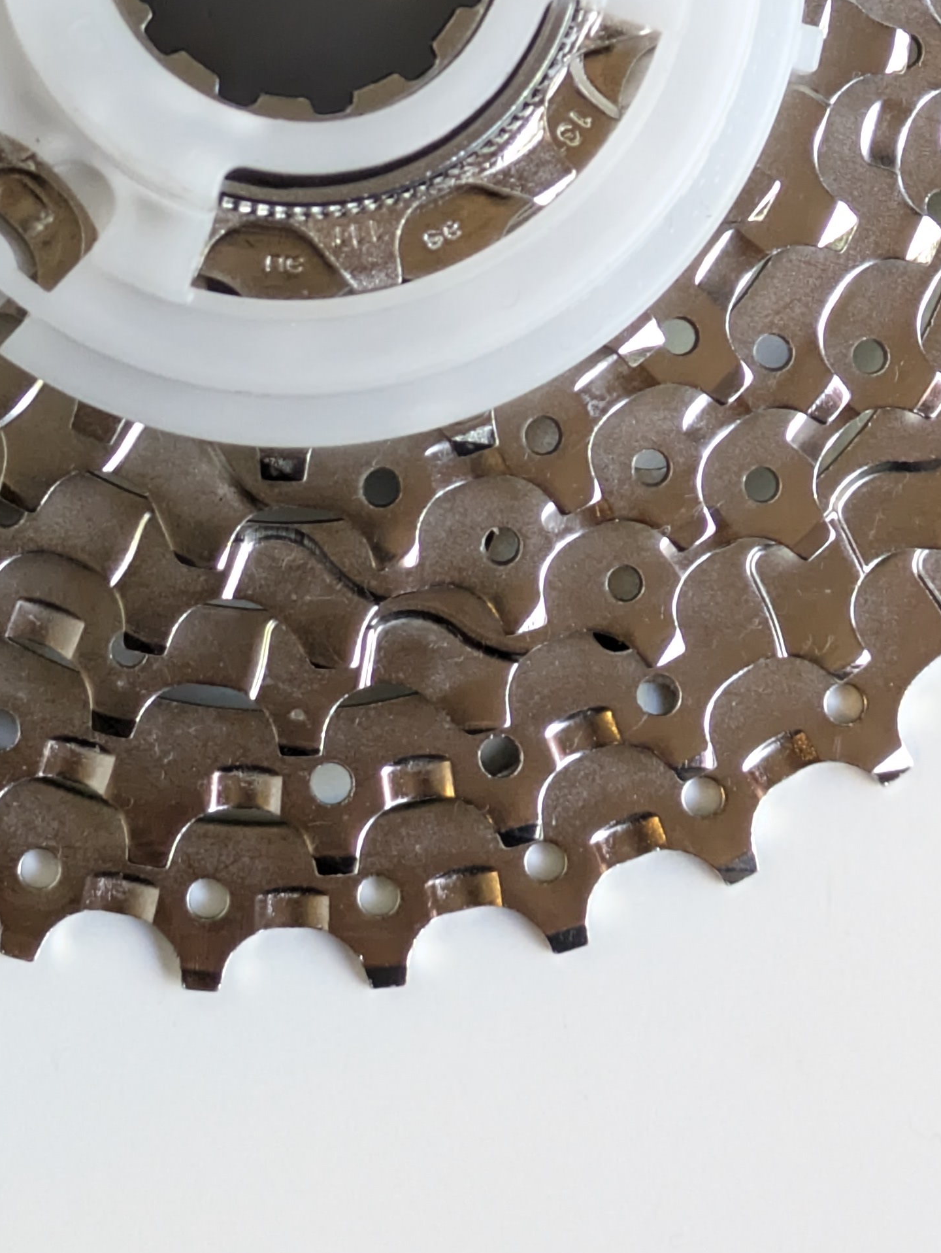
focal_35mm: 123
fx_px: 4454
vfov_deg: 15.6
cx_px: 248
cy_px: -124
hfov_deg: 12.0
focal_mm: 5.43
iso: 527
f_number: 1.89
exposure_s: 1/100
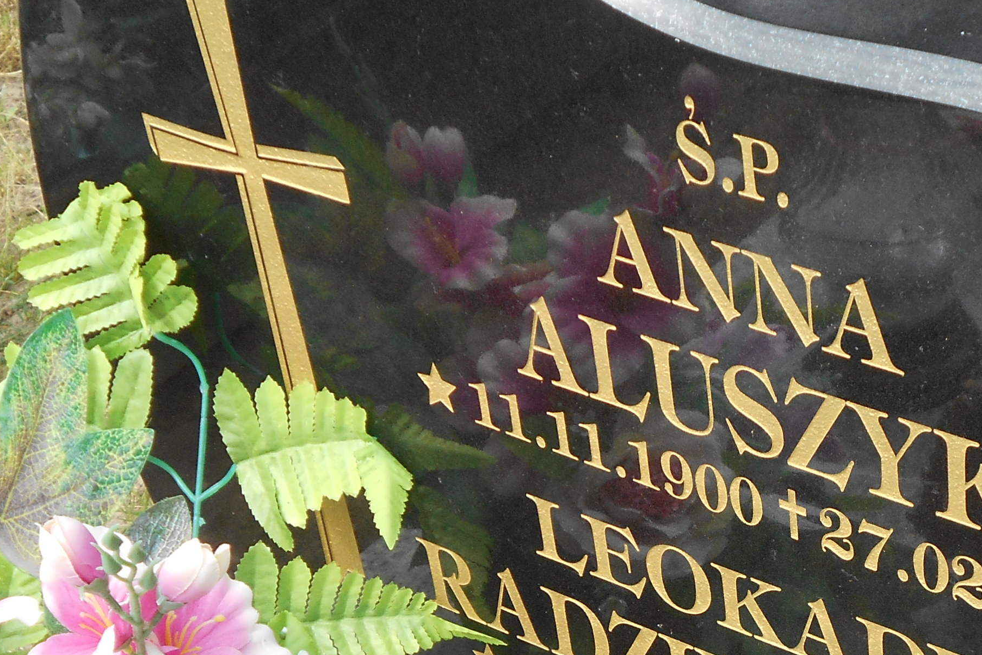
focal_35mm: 82
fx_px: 2236
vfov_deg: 16.4
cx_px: 769
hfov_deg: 24.4
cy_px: 606
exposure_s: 1/250
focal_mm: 6.7
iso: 80
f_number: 3.9
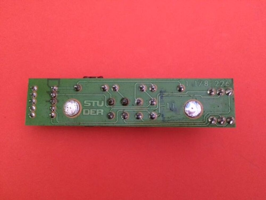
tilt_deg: -79.2
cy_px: 100
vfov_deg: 48.2
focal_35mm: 29
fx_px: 223
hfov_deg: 61.7
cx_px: 133
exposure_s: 1/17
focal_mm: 4.15
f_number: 2.2
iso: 500
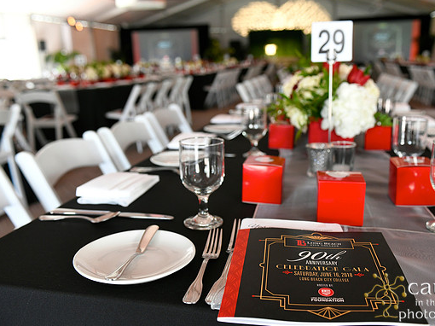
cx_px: 239
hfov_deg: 52.6
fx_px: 440
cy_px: 163
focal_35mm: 35
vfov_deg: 40.7
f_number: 4
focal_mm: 32
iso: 1600
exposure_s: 1/125
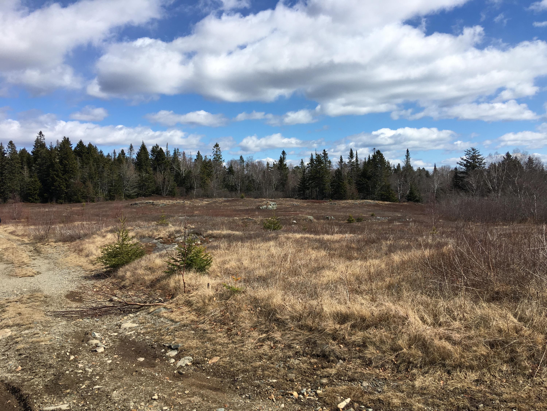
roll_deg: -0.2
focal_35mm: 29
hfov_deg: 61.7
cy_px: 206
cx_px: 274
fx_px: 458
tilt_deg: +0.8
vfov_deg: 48.2
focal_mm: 4.15
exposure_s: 1/2198
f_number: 2.2
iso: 25
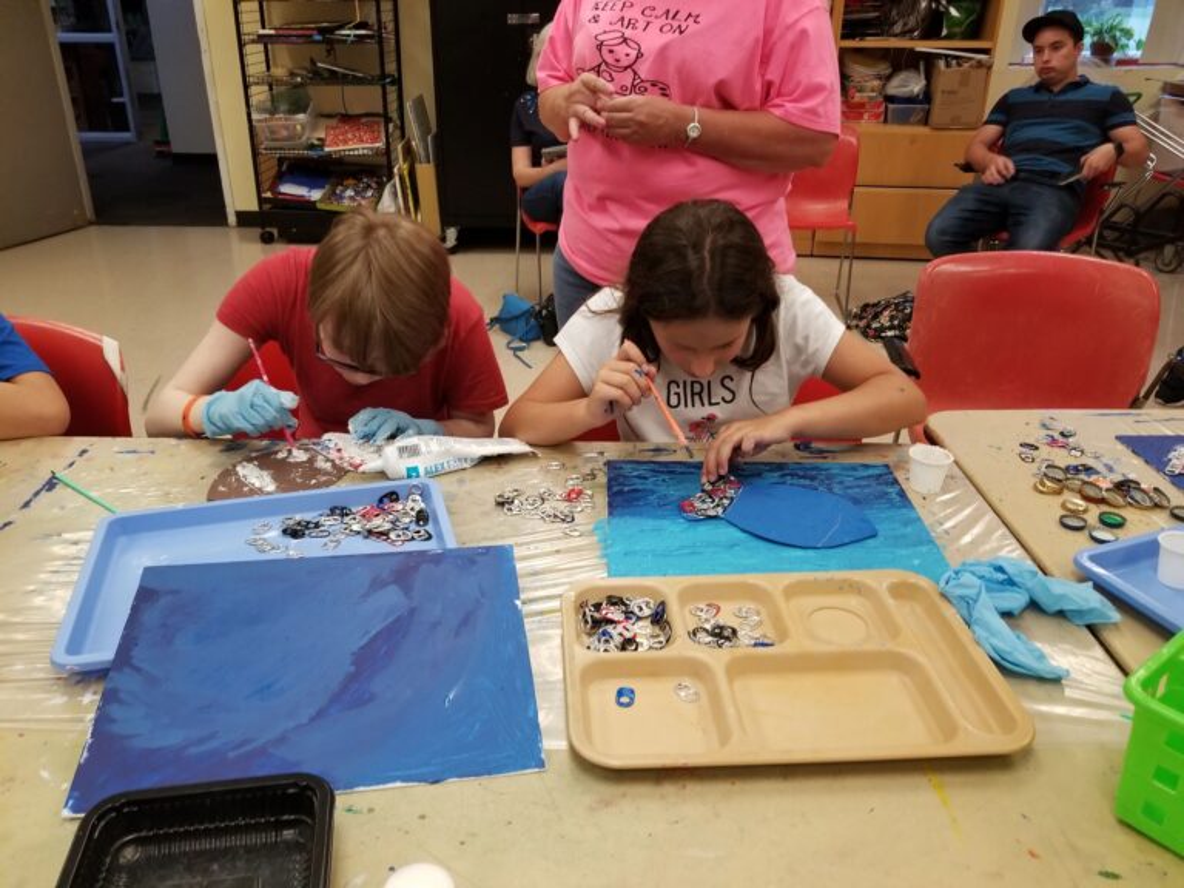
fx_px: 889
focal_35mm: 26
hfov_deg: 67.3
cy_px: 444
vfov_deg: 53.1
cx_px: 592
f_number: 1.7
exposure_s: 1/60
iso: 200
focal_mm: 4.25
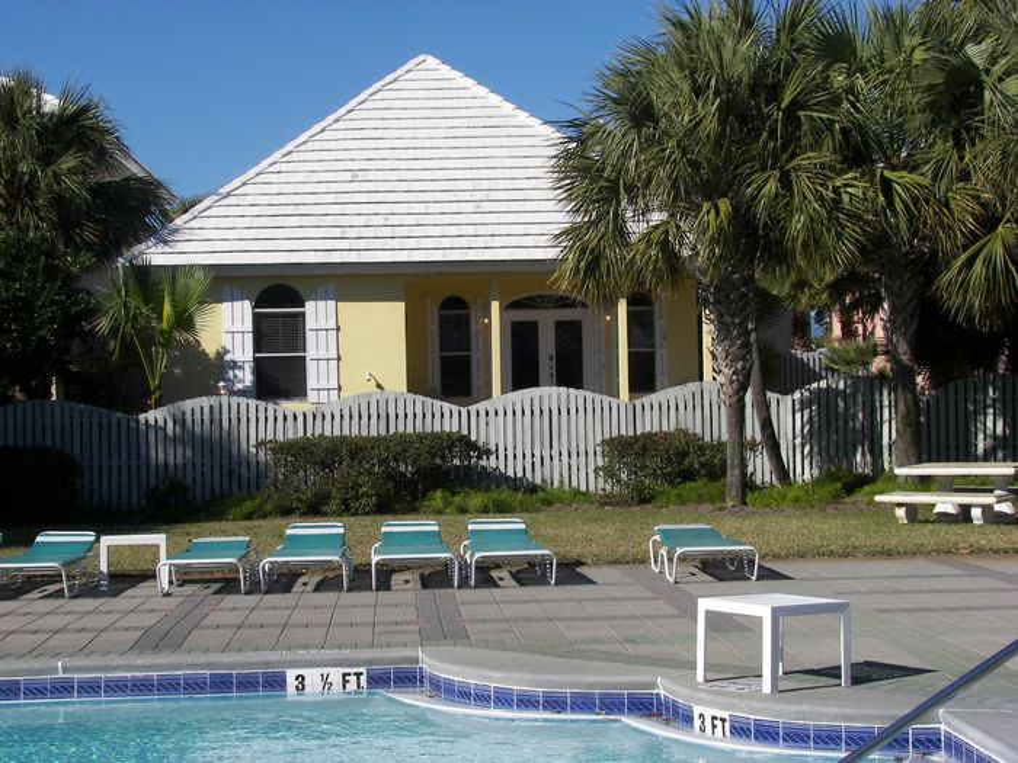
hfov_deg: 30.3
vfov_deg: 22.9
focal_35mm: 64
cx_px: 509
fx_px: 1882
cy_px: 382
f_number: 5.6
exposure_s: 1/500
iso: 64
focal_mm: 10.6
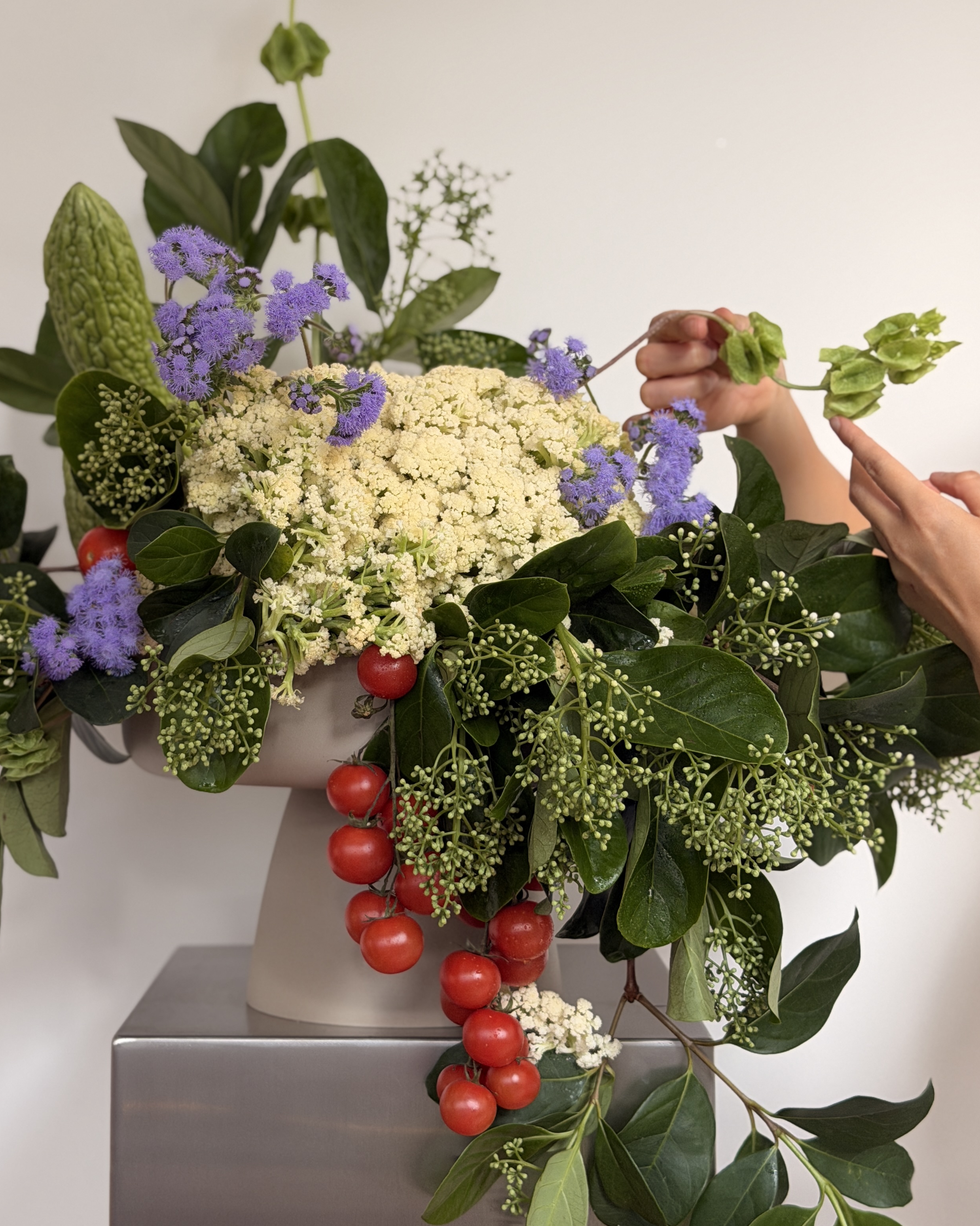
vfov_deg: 30.9
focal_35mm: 61
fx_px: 2212
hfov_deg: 24.9
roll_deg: -0.3
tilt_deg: +1.7
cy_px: 531
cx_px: 394
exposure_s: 1/82
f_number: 1.78
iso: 100
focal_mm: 6.76
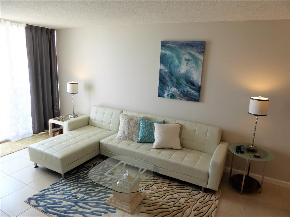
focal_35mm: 24
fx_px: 201
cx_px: 145
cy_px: 108
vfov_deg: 56.8
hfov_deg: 71.6
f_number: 3.3
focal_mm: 4.3
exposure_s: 1/80
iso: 100
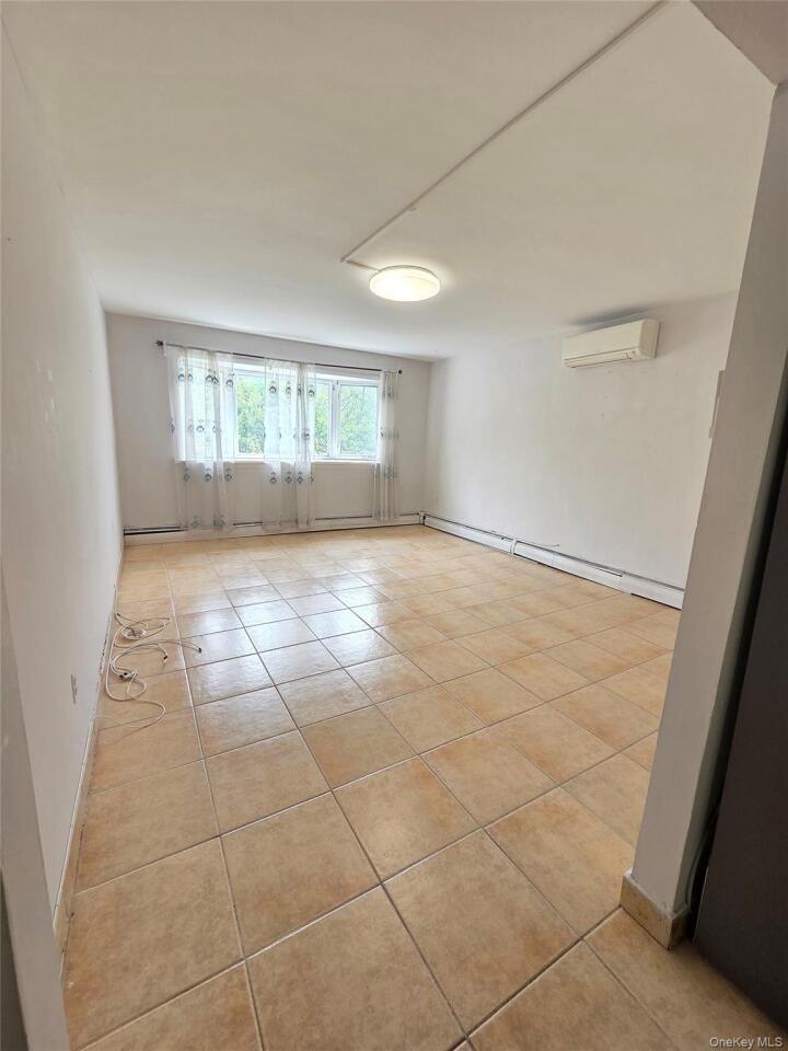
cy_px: 526
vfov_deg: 106.2
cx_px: 394
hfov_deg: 89.9
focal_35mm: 13
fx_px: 395
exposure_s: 1/120
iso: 80
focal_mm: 2.2
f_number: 2.2
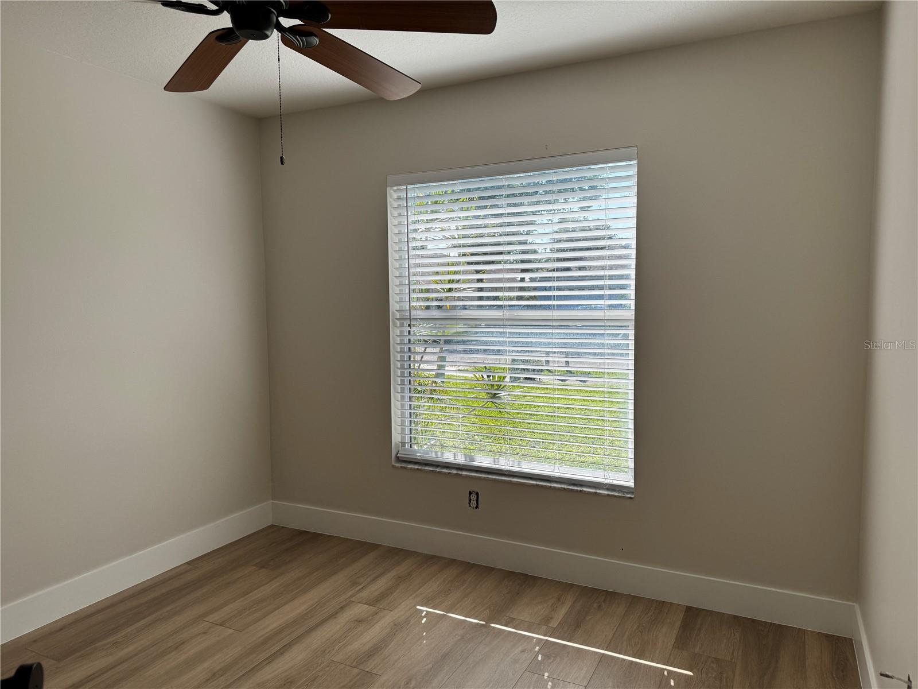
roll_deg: +1.0
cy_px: 344
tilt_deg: -4.9
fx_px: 636
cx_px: 459
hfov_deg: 71.6
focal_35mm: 24
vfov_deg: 56.8
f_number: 1.78
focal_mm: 6.76
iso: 80
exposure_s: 1/1524
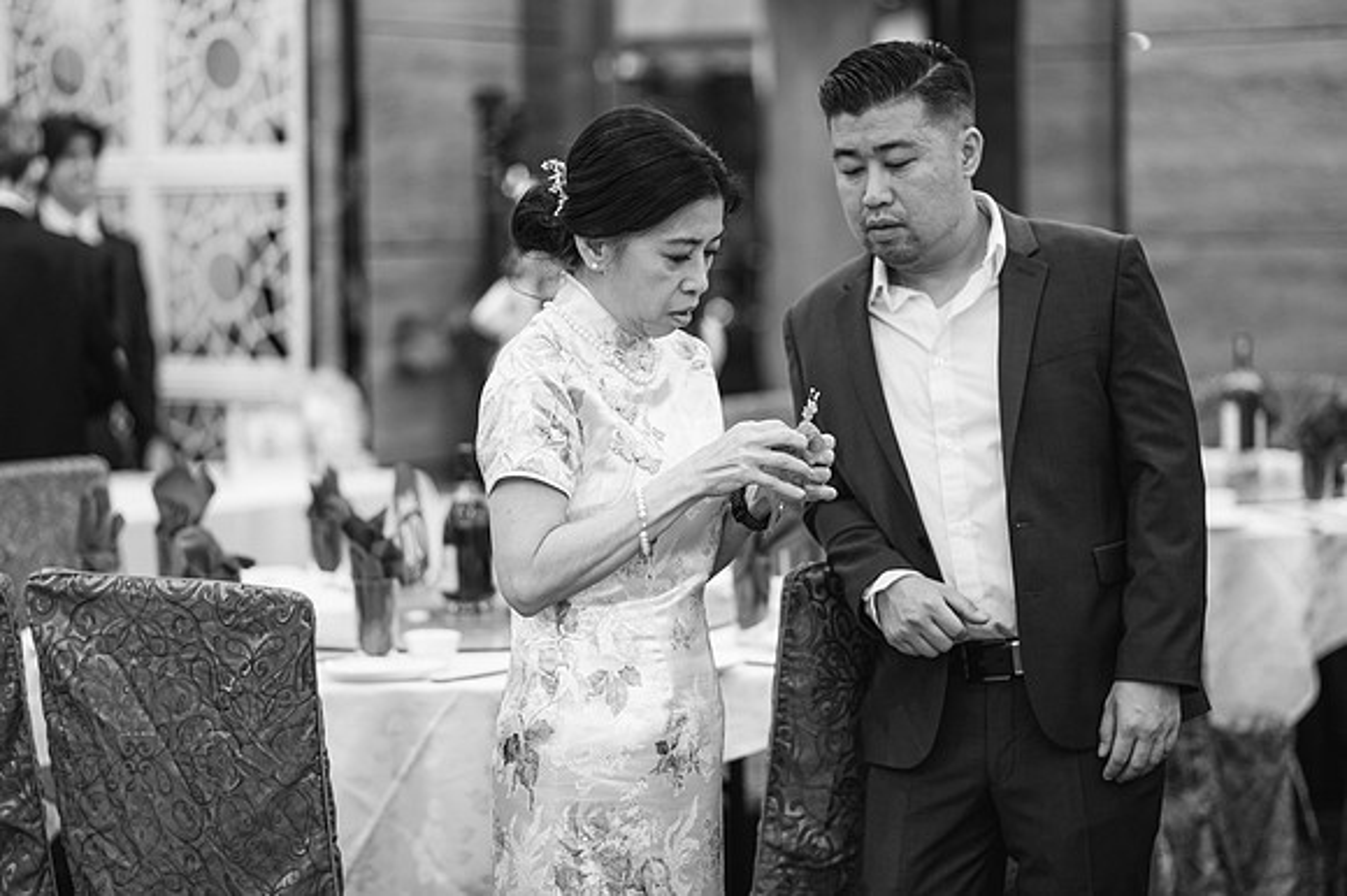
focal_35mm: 89
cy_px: 448
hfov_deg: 22.9
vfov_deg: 15.3
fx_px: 3327
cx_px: 674
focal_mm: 85
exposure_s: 1/125
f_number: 2
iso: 640
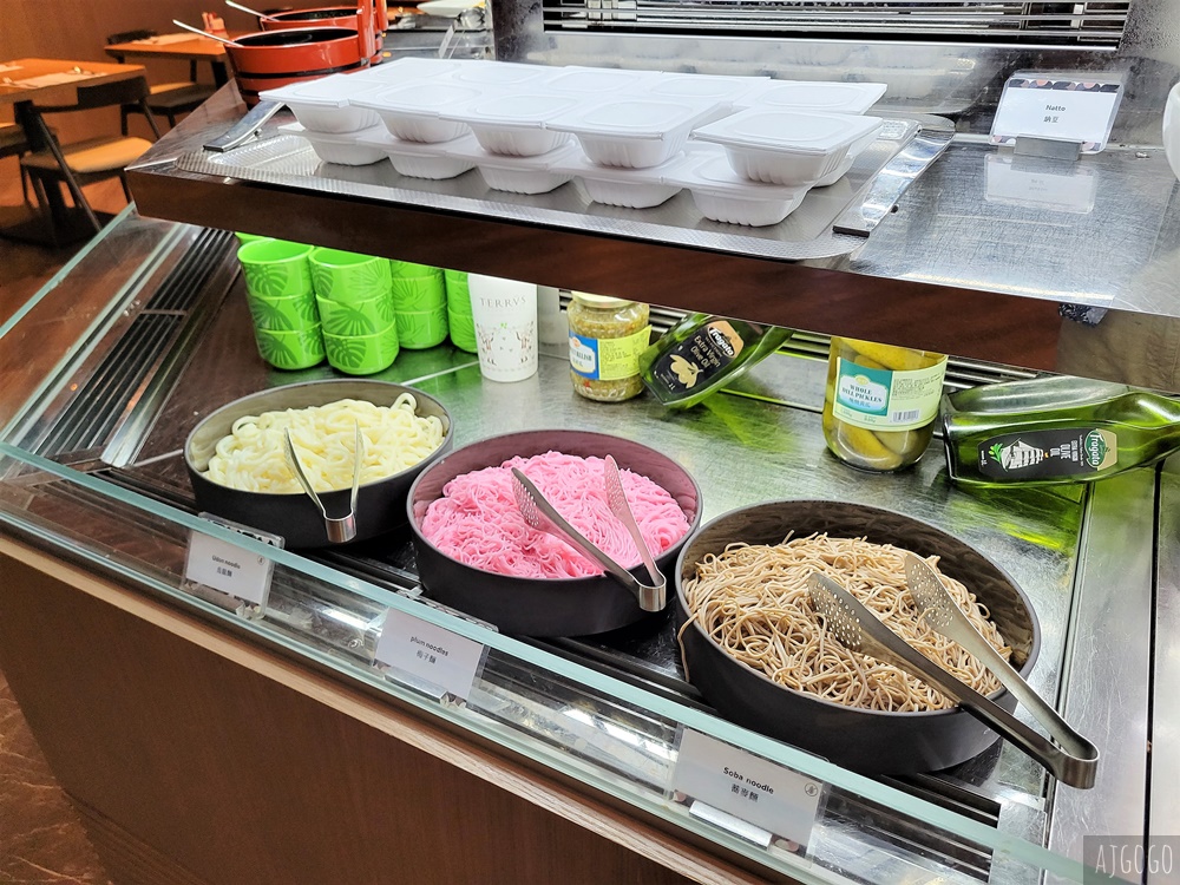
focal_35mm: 26
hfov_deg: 67.3
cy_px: 442
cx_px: 590
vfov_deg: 53.1
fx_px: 886
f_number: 1.8
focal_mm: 5.4
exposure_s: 1/120
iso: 250
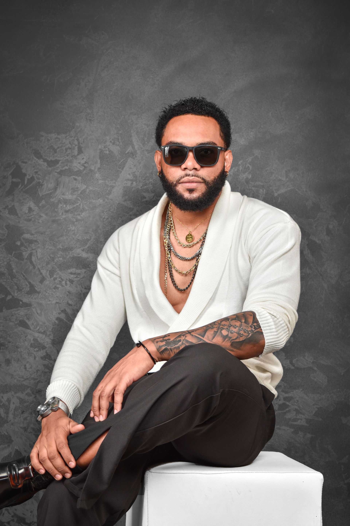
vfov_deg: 29.9
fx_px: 984
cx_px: 175
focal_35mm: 68
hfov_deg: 20.2
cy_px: 263
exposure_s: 1/200
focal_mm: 45
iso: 100
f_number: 5
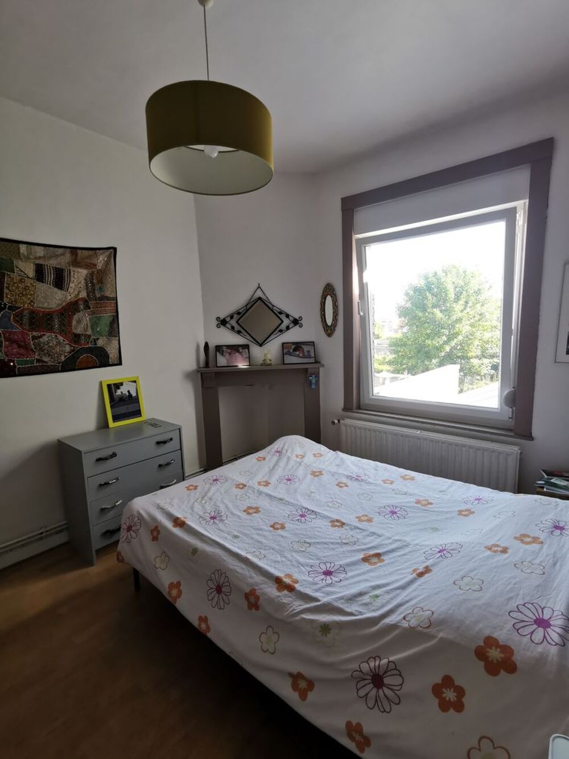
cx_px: 284
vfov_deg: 91.0
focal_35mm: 17
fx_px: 373
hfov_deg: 74.7
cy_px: 380
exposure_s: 1/100
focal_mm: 2.26
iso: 100
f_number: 2.2
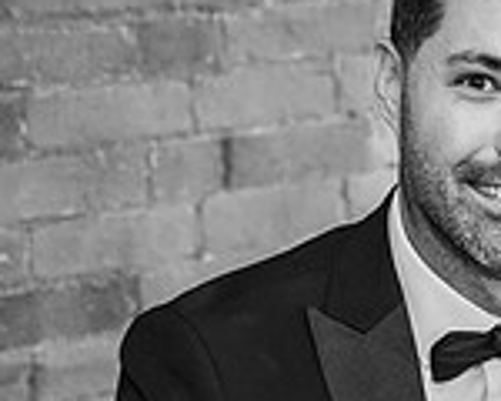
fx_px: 2372
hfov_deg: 11.6
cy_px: 310
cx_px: 716
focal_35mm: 160
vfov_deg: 9.6
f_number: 2.8
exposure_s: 1/200
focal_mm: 41
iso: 720
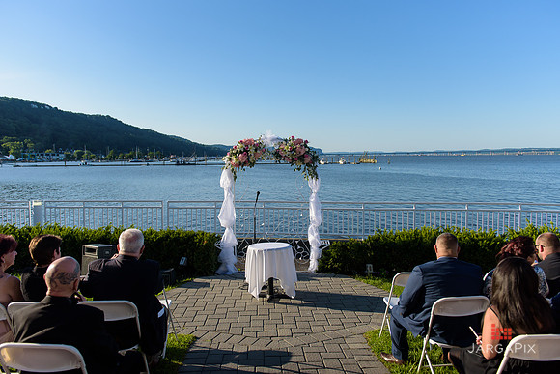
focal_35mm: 27
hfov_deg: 67.4
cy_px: 187
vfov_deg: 48.0
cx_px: 280
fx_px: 420
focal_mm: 27
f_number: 3.2
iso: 200
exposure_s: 1/3200
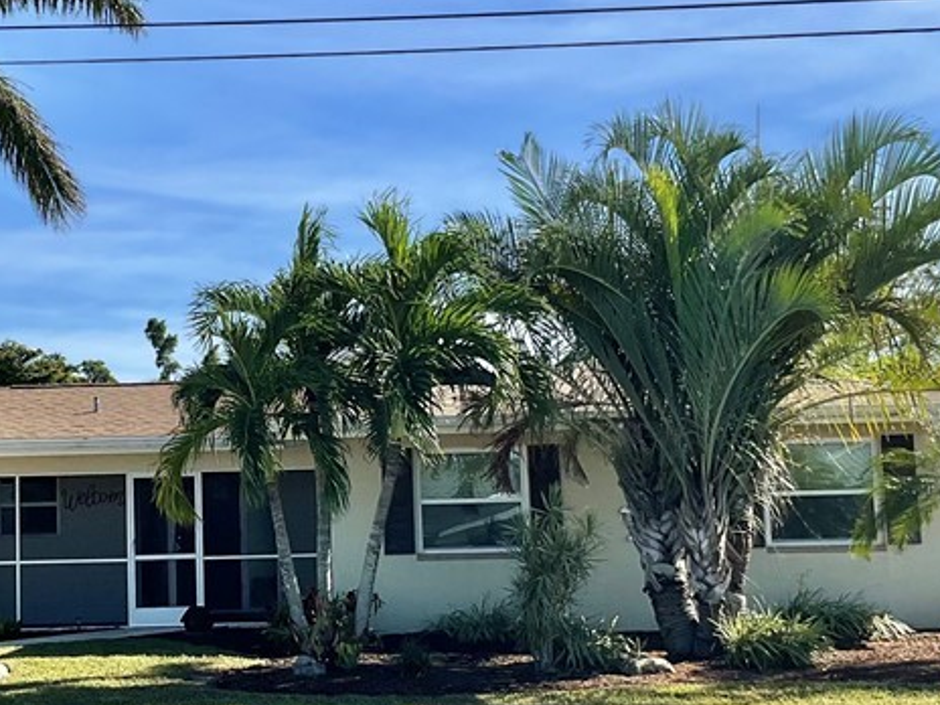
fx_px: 1738
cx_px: 251
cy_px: 375
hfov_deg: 29.8
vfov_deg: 22.9
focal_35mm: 64
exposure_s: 1/2320
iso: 25
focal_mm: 3
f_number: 1.8
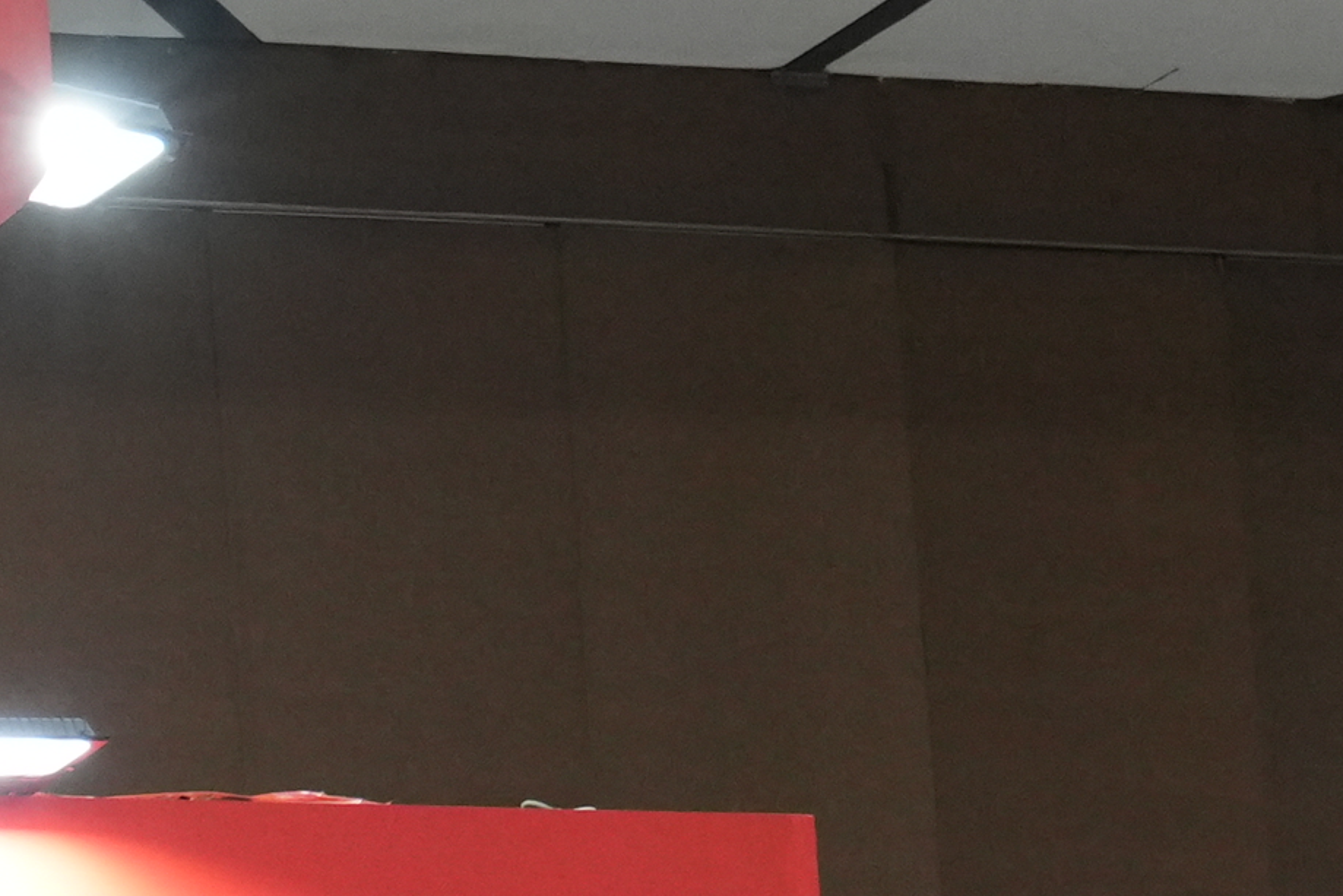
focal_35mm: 163
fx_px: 6081
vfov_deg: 7.8
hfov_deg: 11.1
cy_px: 2181
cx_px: -1599
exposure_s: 1/100
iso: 1600
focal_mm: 24
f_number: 4
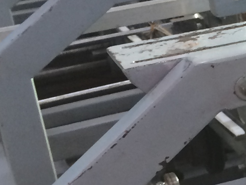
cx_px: 506
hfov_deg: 12.2
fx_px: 1009
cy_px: 207
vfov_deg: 10.3
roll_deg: +3.2
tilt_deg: -26.6
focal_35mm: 142
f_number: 2.2
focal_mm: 4.15
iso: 50
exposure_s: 1/33
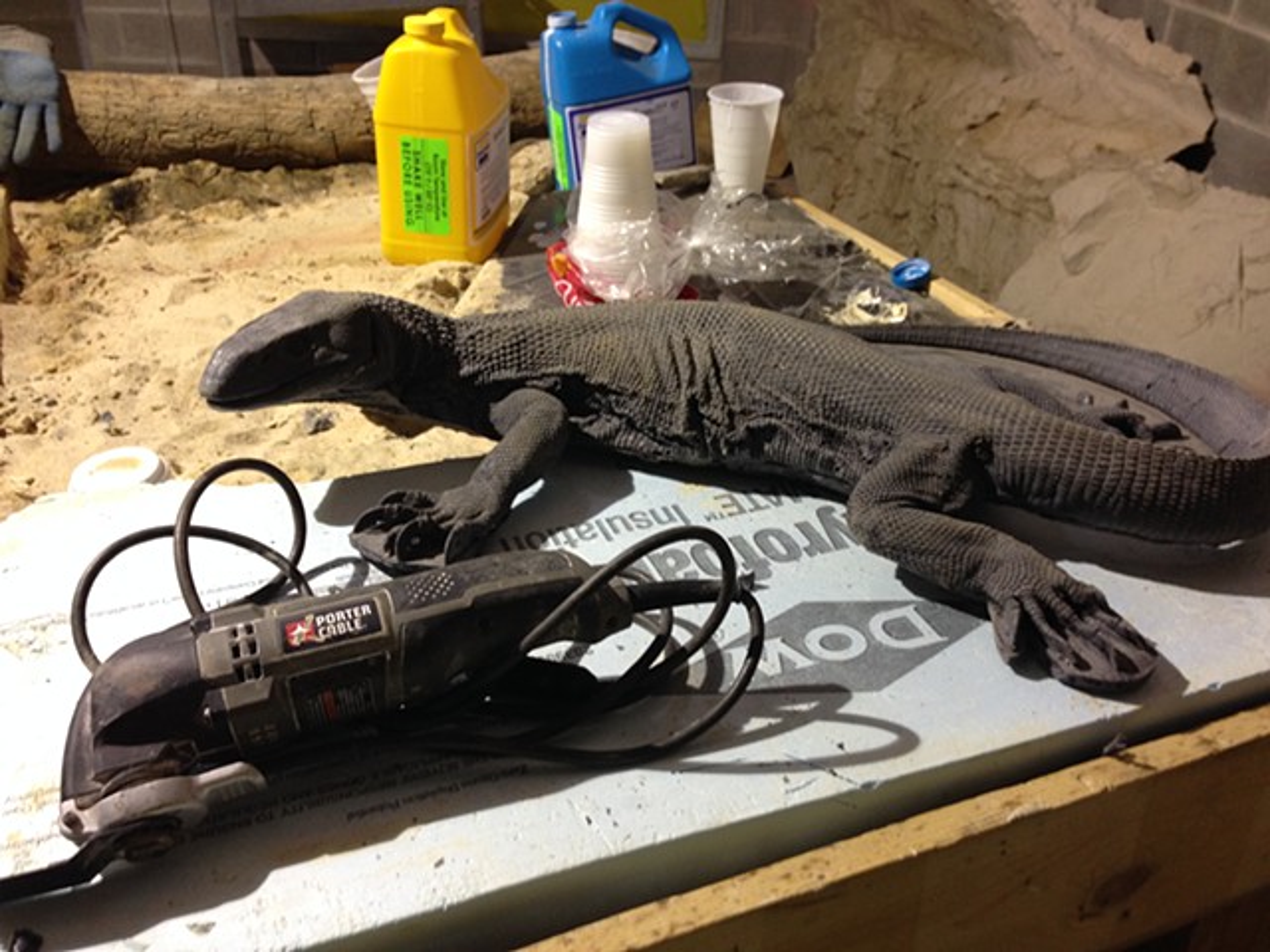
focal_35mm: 33
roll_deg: -1.5
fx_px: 1211
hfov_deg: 55.4
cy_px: 476
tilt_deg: -33.1
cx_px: 635
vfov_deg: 42.9
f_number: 2.4
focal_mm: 4.1
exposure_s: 1/20
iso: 100
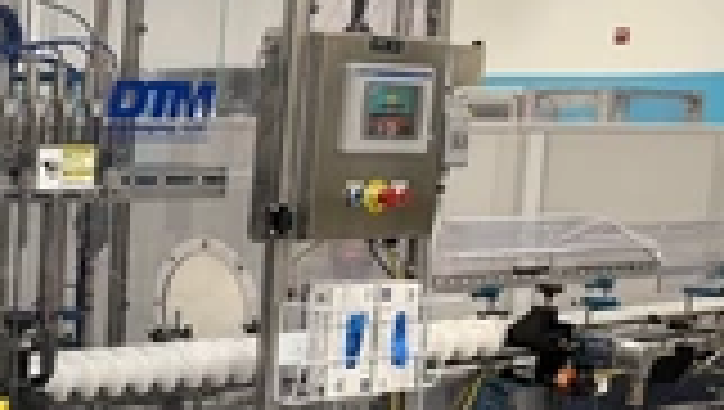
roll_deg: -1.0
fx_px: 1249
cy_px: 288
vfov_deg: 18.5
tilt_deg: -7.2
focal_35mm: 65
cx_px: -135
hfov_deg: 28.3
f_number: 1.78
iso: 200
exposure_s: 1/60
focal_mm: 6.76
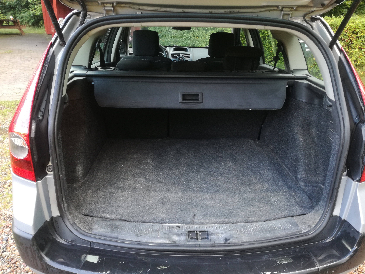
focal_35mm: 27
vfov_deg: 51.4
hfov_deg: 65.3
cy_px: 137
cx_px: 182
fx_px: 285
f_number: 2
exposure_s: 1/33.3
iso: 64
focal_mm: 3.79
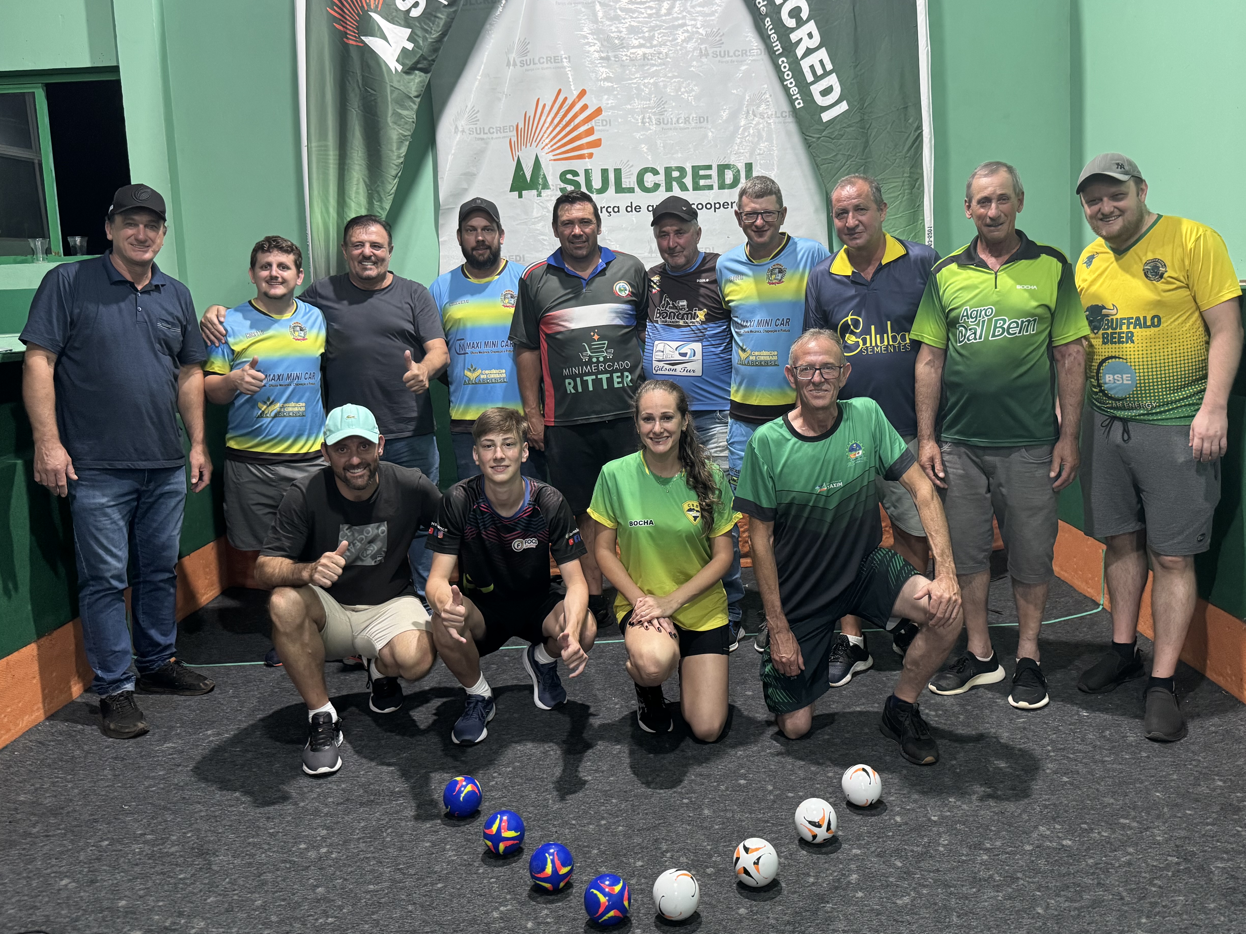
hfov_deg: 63.4
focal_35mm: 28
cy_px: 403
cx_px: 666
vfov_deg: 49.6
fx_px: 1008
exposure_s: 1/60
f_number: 1.78
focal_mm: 6.76
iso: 400
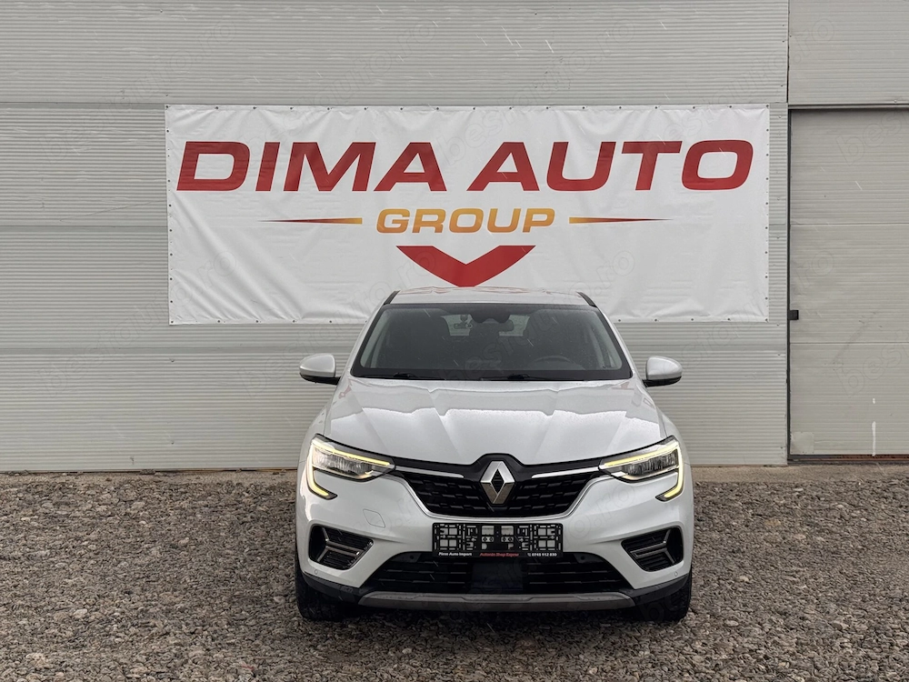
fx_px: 1260
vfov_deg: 30.3
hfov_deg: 39.7
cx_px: 454
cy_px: 341
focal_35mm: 48
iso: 64
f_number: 1.78
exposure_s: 1/439
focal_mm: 6.76
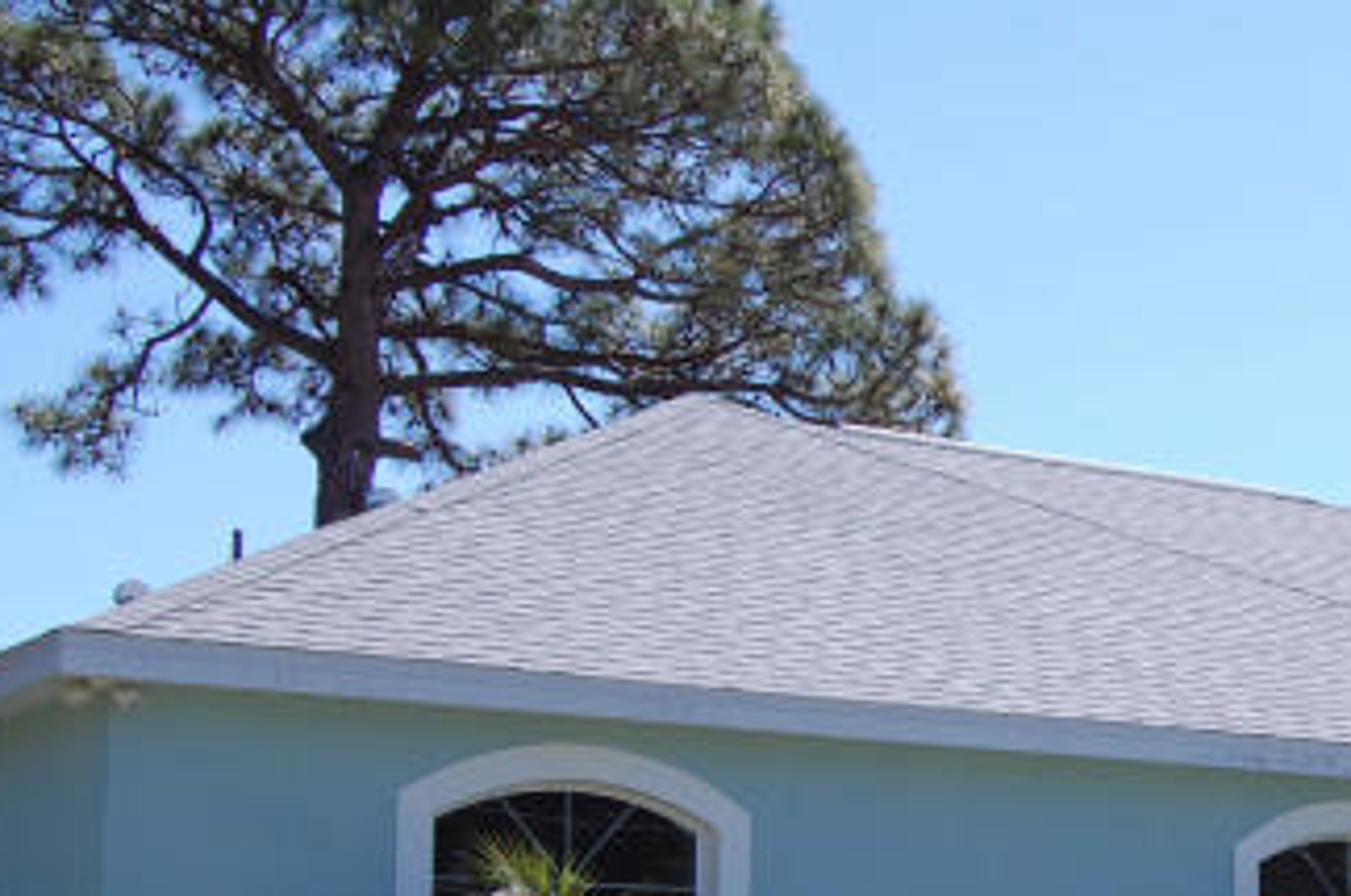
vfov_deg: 15.6
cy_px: 717
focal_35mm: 87
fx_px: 3260
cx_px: 1280
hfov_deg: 22.7
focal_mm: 26
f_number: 9
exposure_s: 1/320
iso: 200
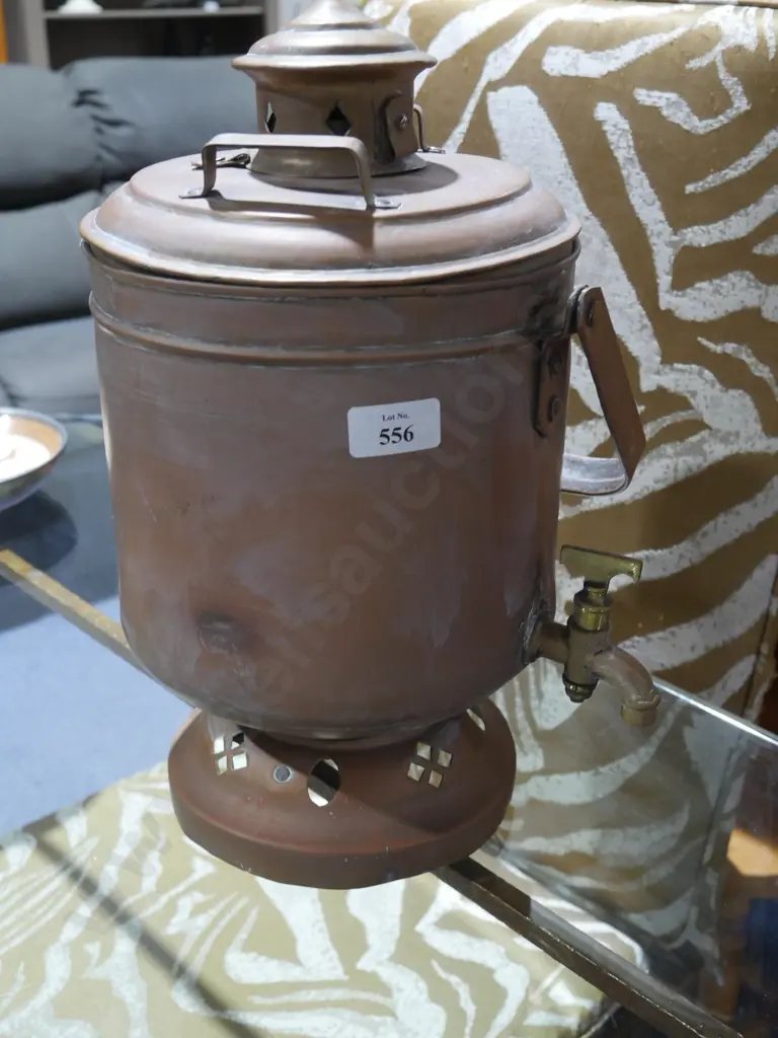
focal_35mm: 42
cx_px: 389
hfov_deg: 34.3
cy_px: 519
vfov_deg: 44.8
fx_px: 1259
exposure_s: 1/60
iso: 1250
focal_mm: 21
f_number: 4.6
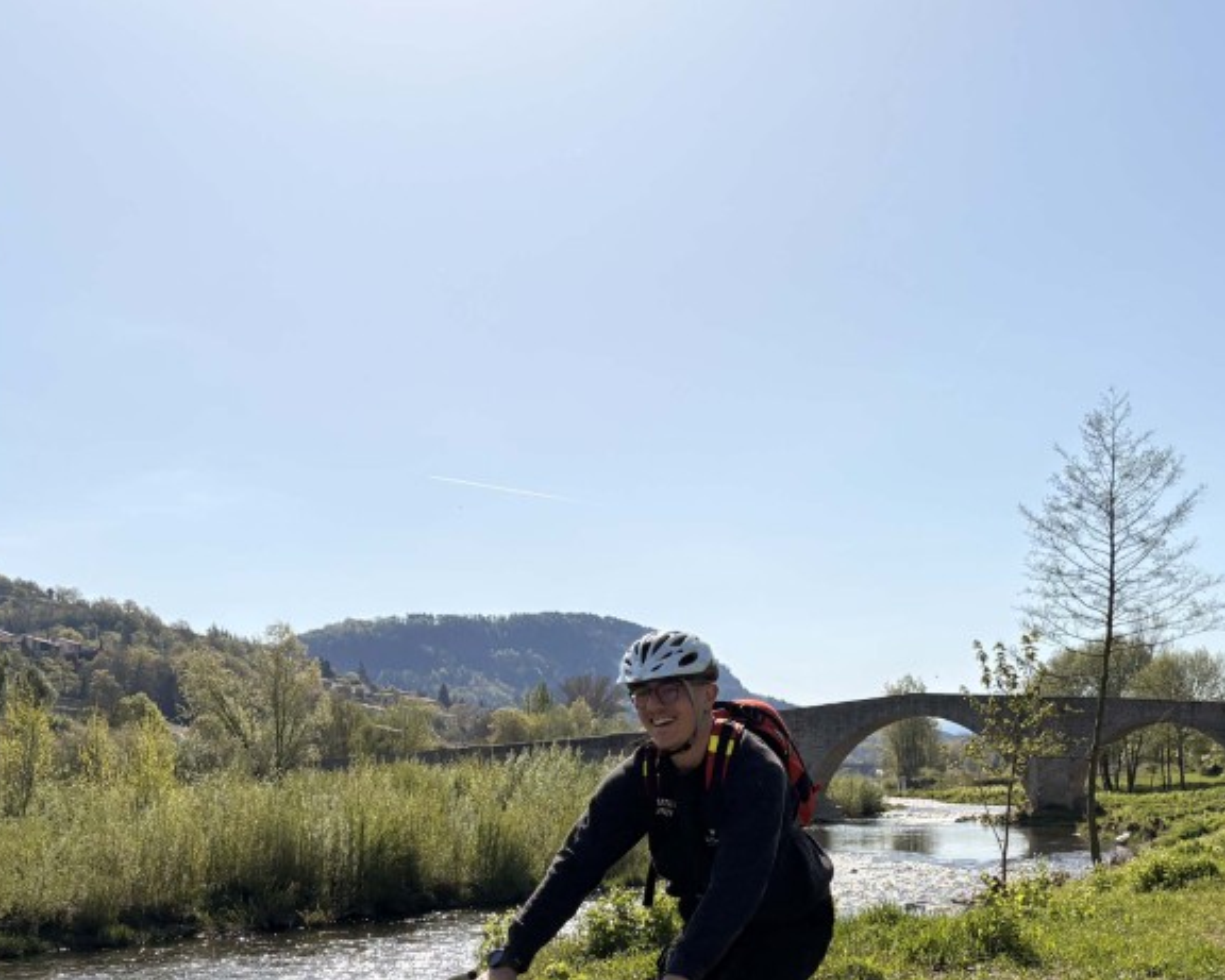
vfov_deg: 31.5
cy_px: 744
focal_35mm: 47
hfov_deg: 39.0
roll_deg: +1.2
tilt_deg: +1.4
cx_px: 835
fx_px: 1704
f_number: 1.6
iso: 50
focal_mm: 5.96
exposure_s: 1/7813
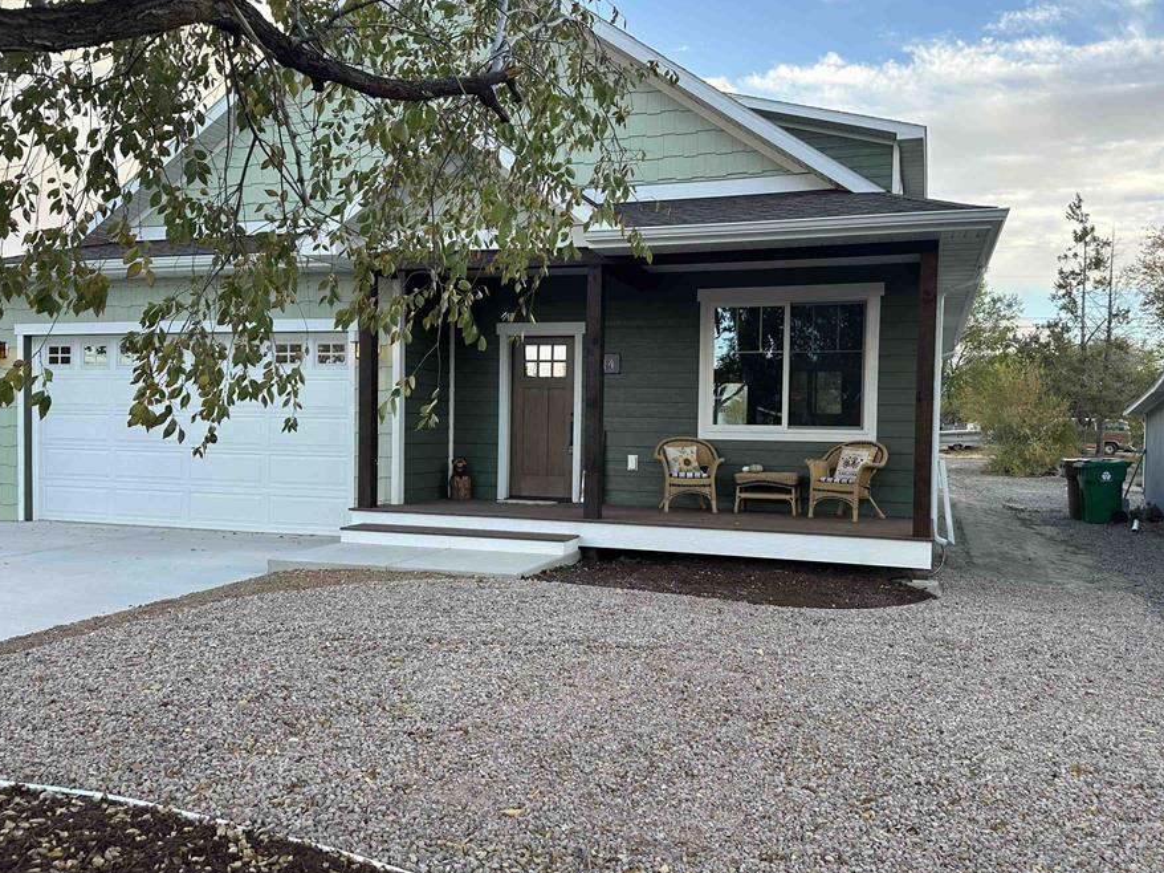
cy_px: 444
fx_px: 941
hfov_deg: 63.3
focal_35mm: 28
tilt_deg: -1.8
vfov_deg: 49.7
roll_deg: -1.4
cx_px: 636
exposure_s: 1/187
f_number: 1.78
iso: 80
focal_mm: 6.86
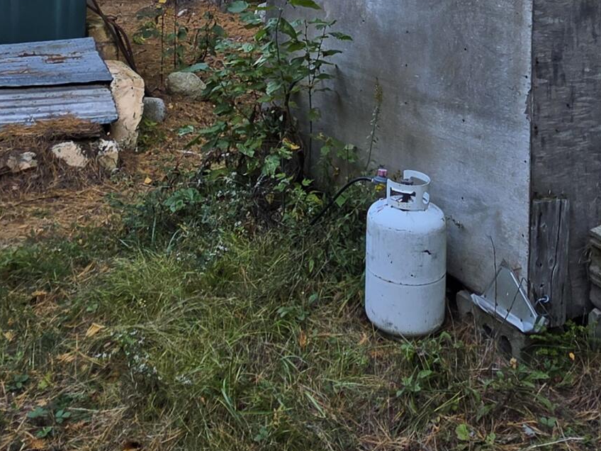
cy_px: -121
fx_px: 799
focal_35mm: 46
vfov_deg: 27.0
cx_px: 289
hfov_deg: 41.2
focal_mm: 2.2
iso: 16
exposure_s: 1/120
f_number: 1.9
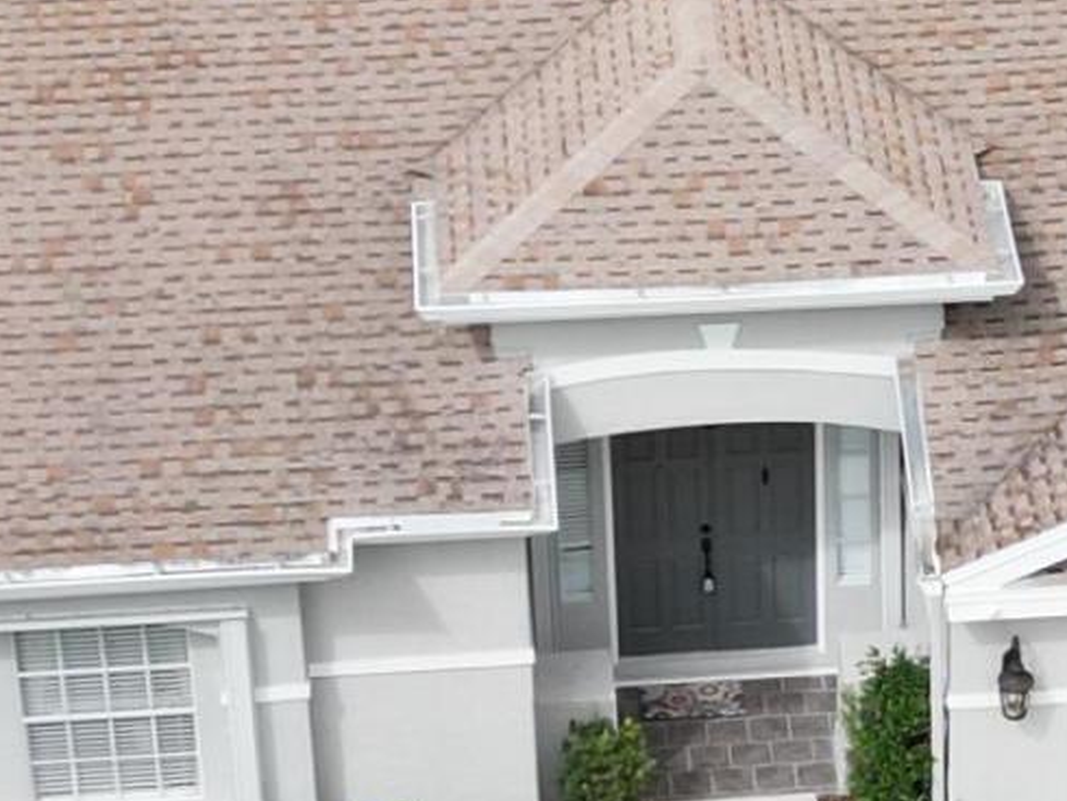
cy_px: 416
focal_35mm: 141
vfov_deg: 10.5
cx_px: 777
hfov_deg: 13.9
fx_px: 4348
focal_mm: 6.72
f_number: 1.7
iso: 200
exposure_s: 1/3000
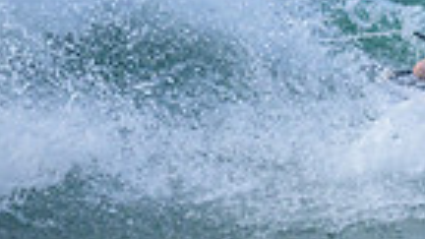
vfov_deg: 0.3
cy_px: -68
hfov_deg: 0.5
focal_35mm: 4227
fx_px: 47635
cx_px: 770
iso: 500
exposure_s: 1/2000
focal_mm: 800
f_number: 6.3
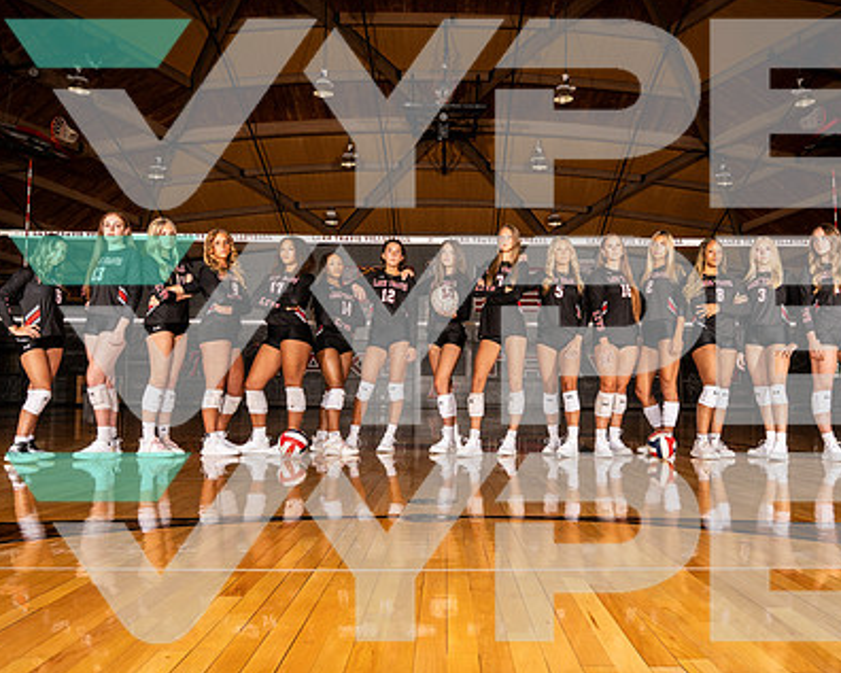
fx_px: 822
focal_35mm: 33
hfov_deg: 54.1
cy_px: 331
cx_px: 465
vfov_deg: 44.6
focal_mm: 24
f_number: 11
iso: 250
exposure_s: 1/250
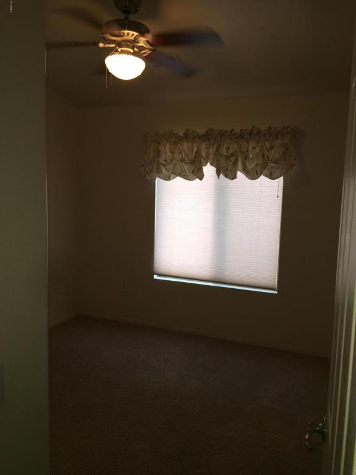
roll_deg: -1.6
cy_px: 238
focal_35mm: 29
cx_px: 178
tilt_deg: -6.3
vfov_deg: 61.7
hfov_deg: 48.2
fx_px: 398
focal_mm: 4.15
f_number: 2.2
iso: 32
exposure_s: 1/43
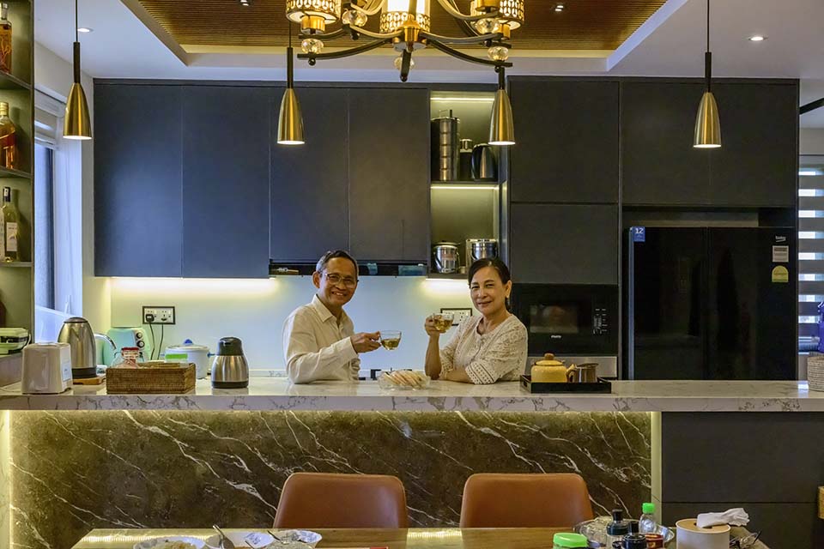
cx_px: 412
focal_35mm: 44
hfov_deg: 44.5
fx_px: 1007
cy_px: 274
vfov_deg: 30.5
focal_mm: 44
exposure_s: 1/320
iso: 18000
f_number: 8
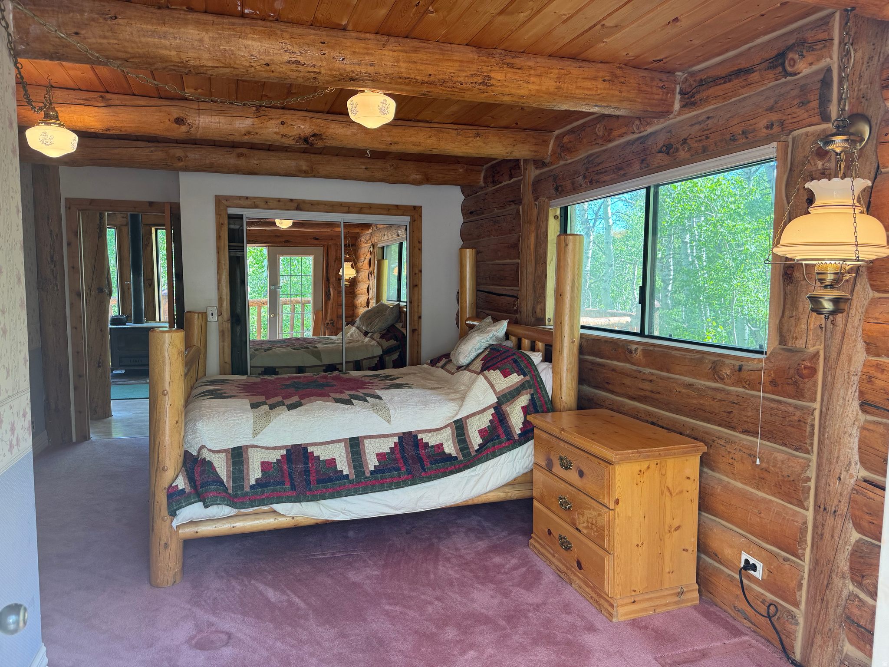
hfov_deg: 71.6
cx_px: 444
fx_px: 616
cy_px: 334
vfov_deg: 56.8
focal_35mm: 24
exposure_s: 1/120
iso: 125
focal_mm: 6.76
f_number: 1.78
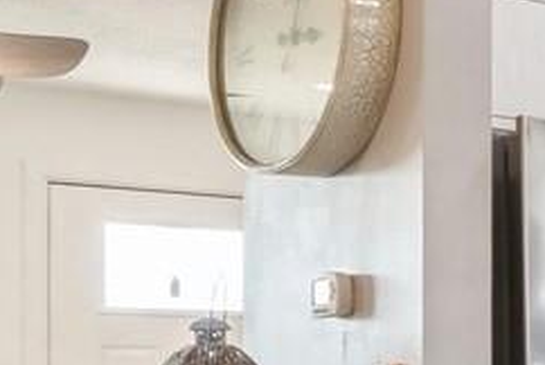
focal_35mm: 99
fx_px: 1501
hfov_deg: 14.3
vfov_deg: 13.7
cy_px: 345
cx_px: 1290
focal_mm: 10
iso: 200
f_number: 8
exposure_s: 1/10
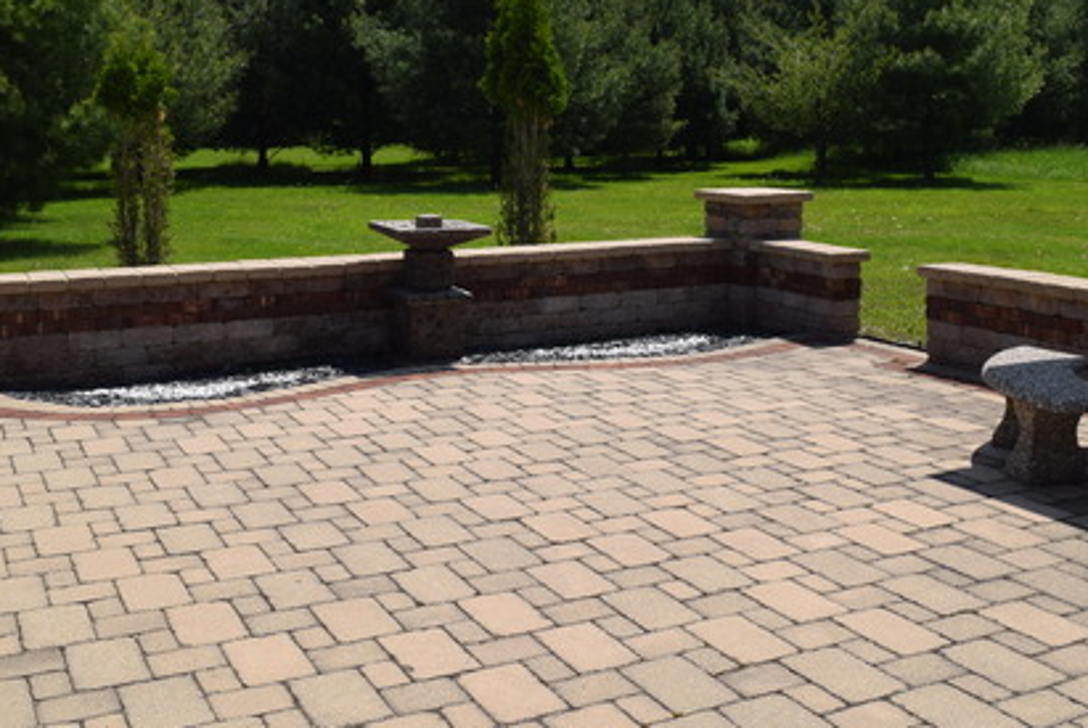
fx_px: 1271
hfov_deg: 46.3
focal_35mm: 42
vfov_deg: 31.3
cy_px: 172
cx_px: 609
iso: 100
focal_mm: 18
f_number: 10
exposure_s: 1/200
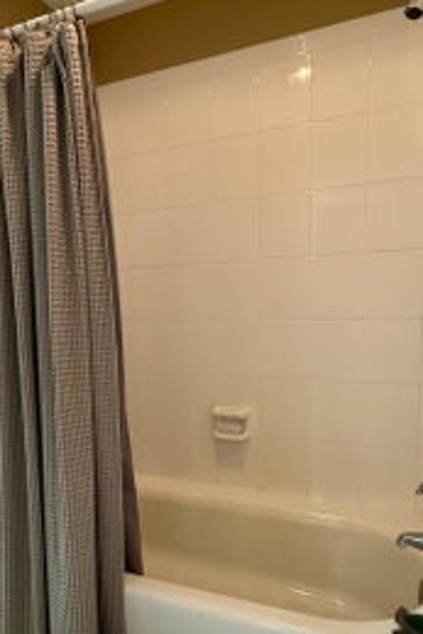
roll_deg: +1.3
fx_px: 475
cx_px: 159
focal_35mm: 27
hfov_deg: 47.6
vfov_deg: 67.0
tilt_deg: -7.7
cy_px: 365
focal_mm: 2.22
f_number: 2.2
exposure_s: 1/60
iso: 320
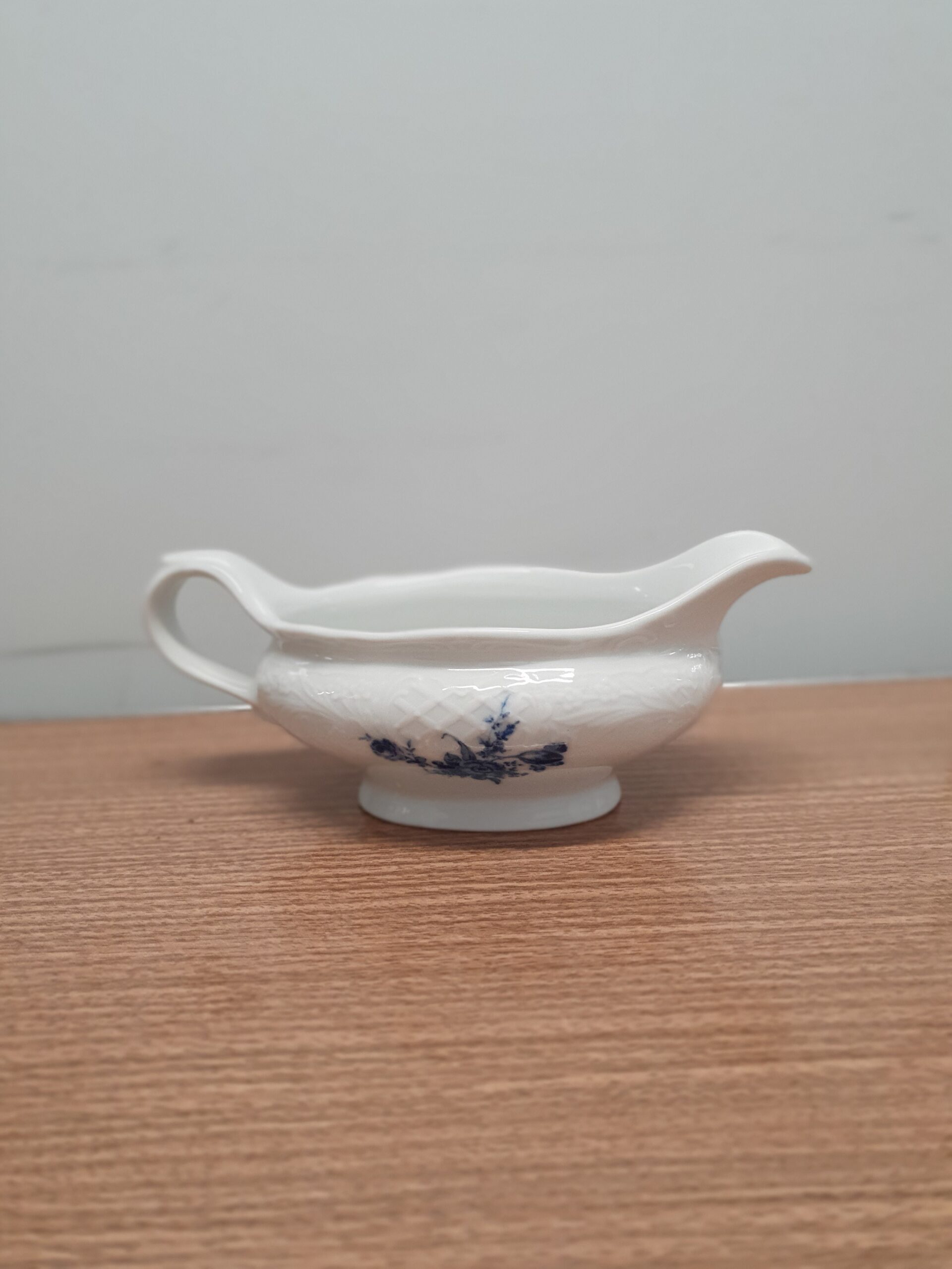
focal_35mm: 26
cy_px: 634
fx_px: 953
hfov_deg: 53.1
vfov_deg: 67.3
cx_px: 476
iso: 125
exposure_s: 1/100
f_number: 1.5
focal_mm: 4.32
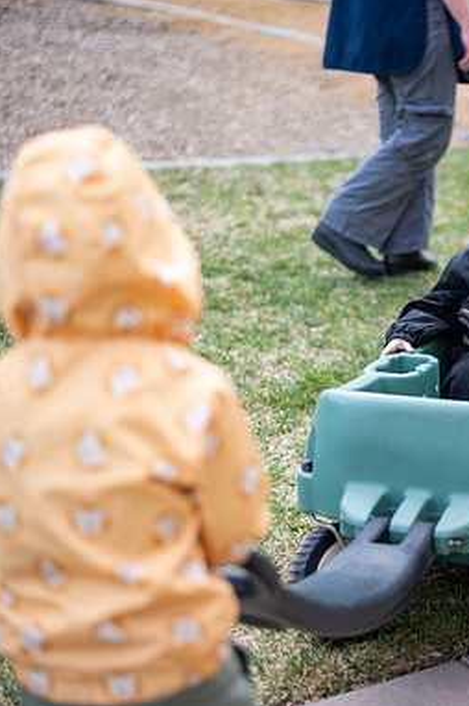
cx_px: 412
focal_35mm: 76
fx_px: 1488
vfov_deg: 26.7
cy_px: 350
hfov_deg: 17.7
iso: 100
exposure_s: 1/1600
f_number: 2
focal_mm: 50
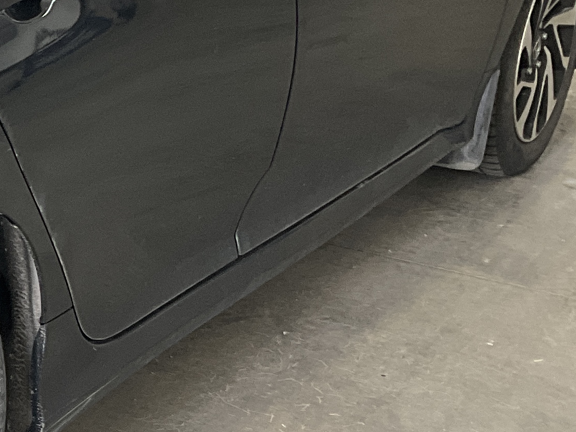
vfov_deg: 14.1
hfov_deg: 16.3
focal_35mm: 105
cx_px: -393
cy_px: 123
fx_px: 1747
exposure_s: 1/122
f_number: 1.8
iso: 64
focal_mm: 3
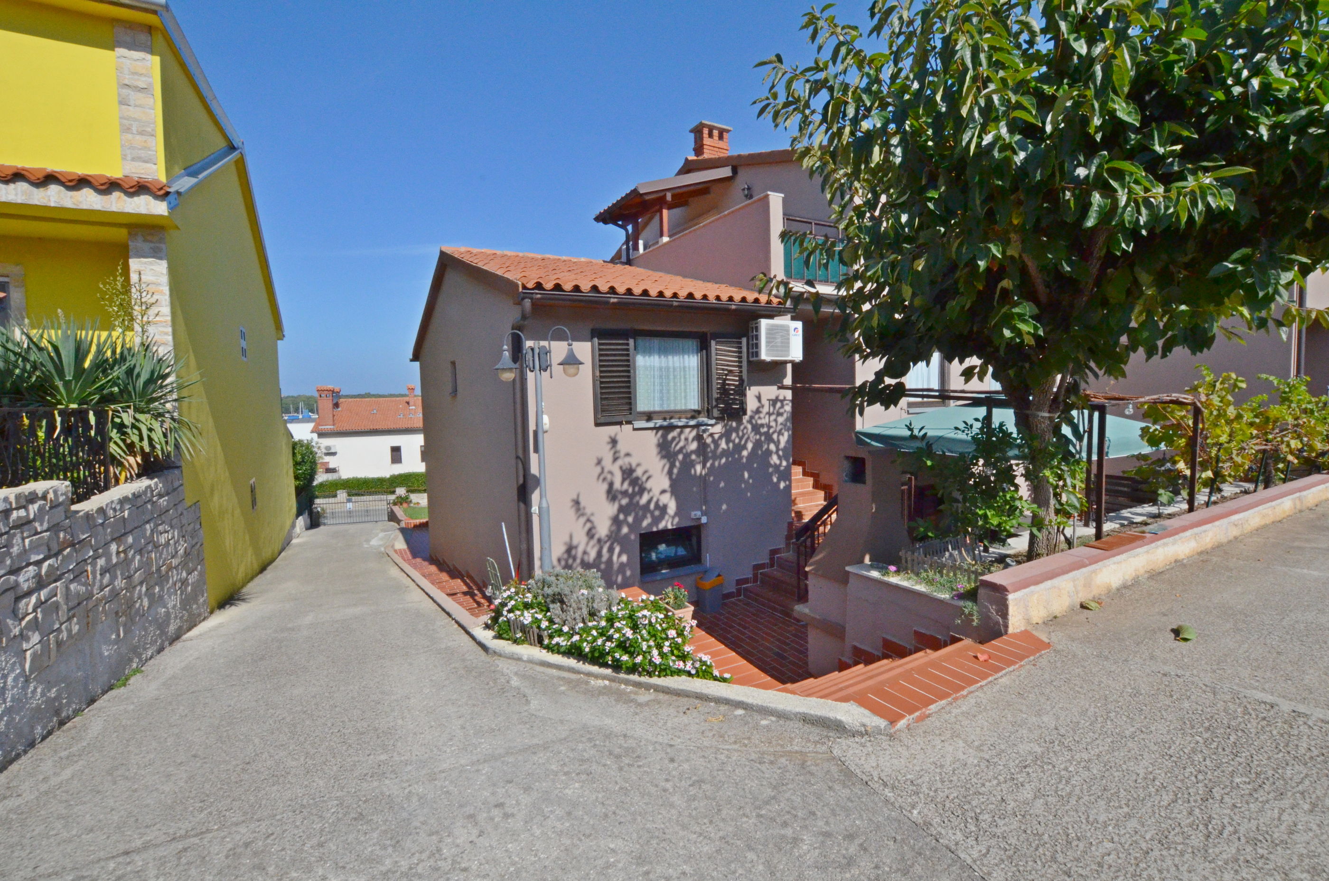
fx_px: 553
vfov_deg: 77.1
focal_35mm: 15
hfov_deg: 100.5
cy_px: 440
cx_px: 664
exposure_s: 1/1000
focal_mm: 10
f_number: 16
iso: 1600
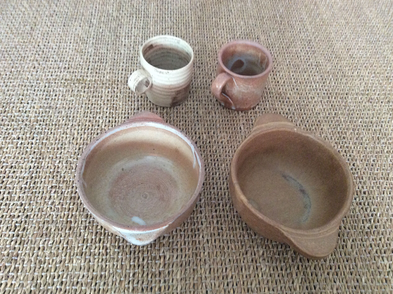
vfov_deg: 42.9
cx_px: 199
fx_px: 375
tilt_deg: -55.1
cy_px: 148
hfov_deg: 55.4
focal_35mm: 33
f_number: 2.4
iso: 200
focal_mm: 3.3
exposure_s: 1/25
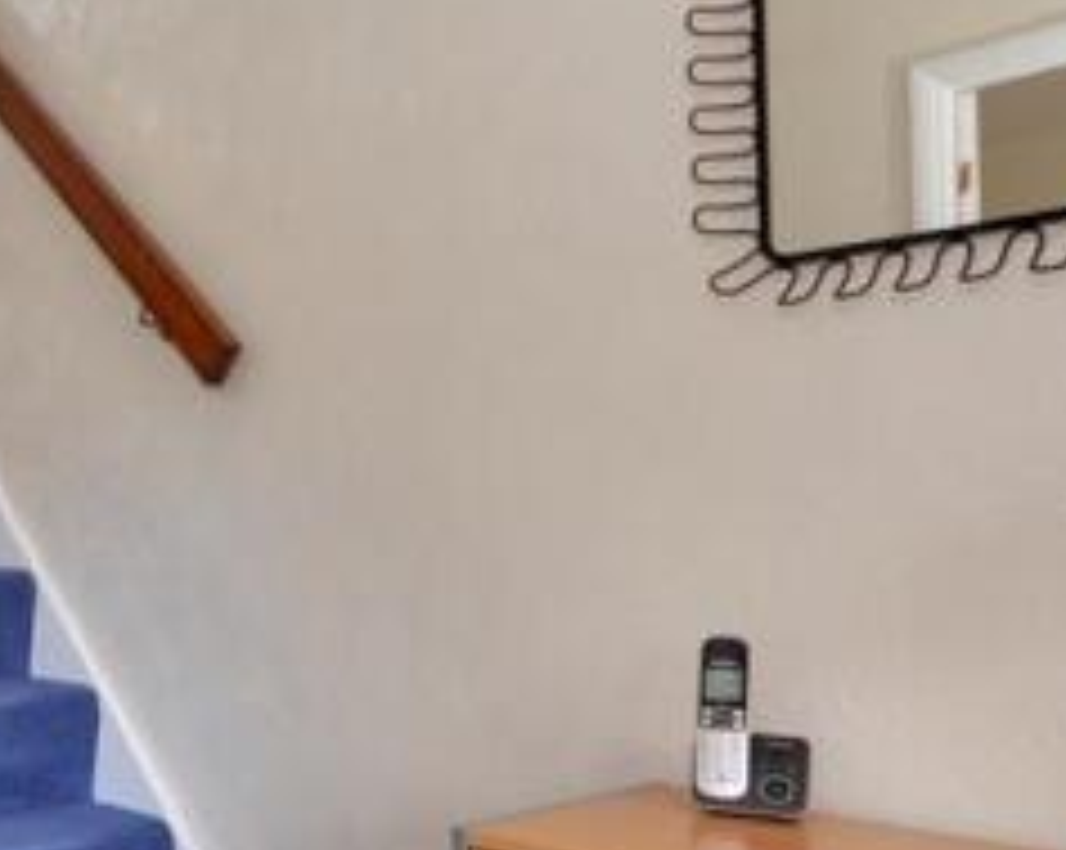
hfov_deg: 42.6
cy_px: 497
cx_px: 85
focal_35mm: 39
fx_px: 1229
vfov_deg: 38.1
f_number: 6.3
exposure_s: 1/60
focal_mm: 10
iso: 400
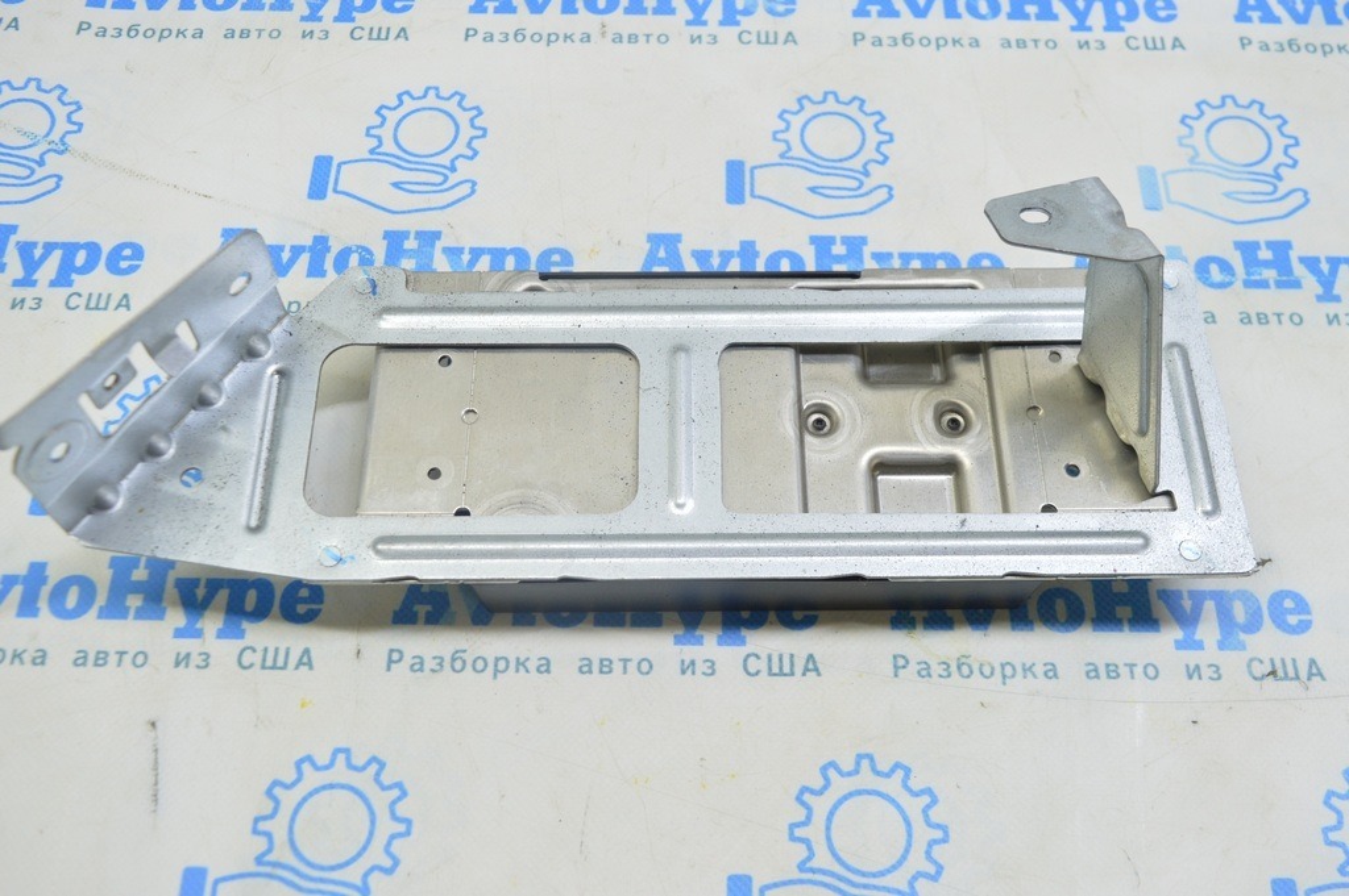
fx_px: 1348
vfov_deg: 36.8
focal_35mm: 36
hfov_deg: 53.2
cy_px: 448
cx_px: 674
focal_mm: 24
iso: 400
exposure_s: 1/20
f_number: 5.6
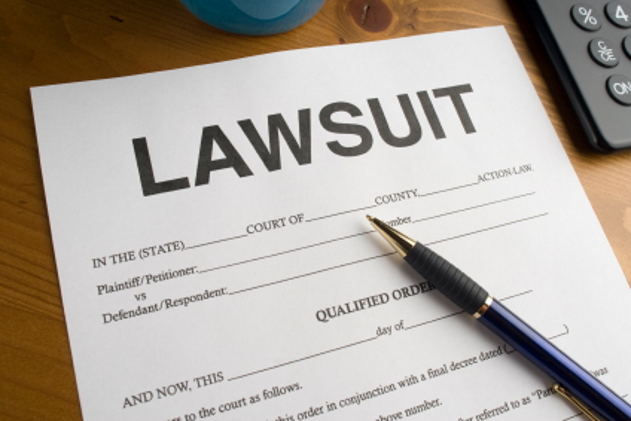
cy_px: 210
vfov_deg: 43.6
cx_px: 316
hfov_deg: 61.9
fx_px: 526
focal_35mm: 30
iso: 100
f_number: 9
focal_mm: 20
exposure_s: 1/100
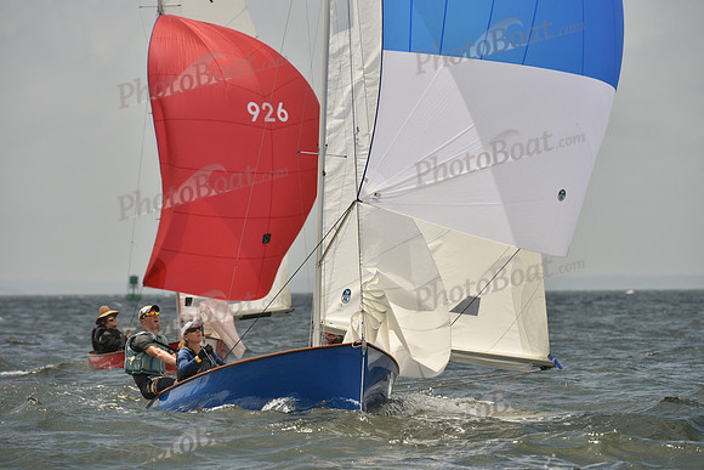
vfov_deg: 3.9
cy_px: 235
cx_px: 352
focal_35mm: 350
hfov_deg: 5.9
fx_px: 6846
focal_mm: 350
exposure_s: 1/1600
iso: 320
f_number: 8
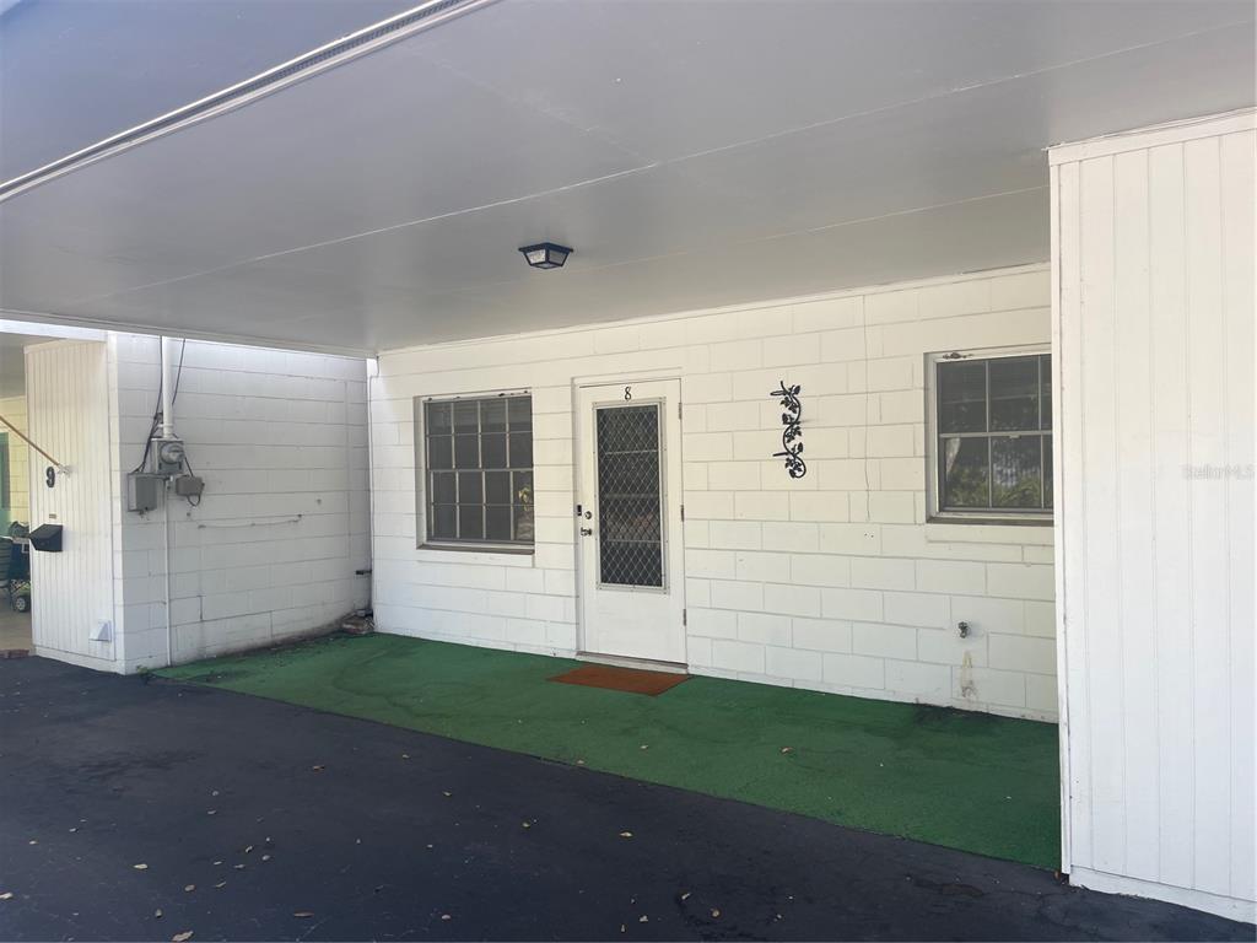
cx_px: 628
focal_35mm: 25
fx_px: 908
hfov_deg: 69.4
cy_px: 472
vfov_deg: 54.9
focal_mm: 5.1
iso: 32
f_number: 1.6
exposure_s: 1/184
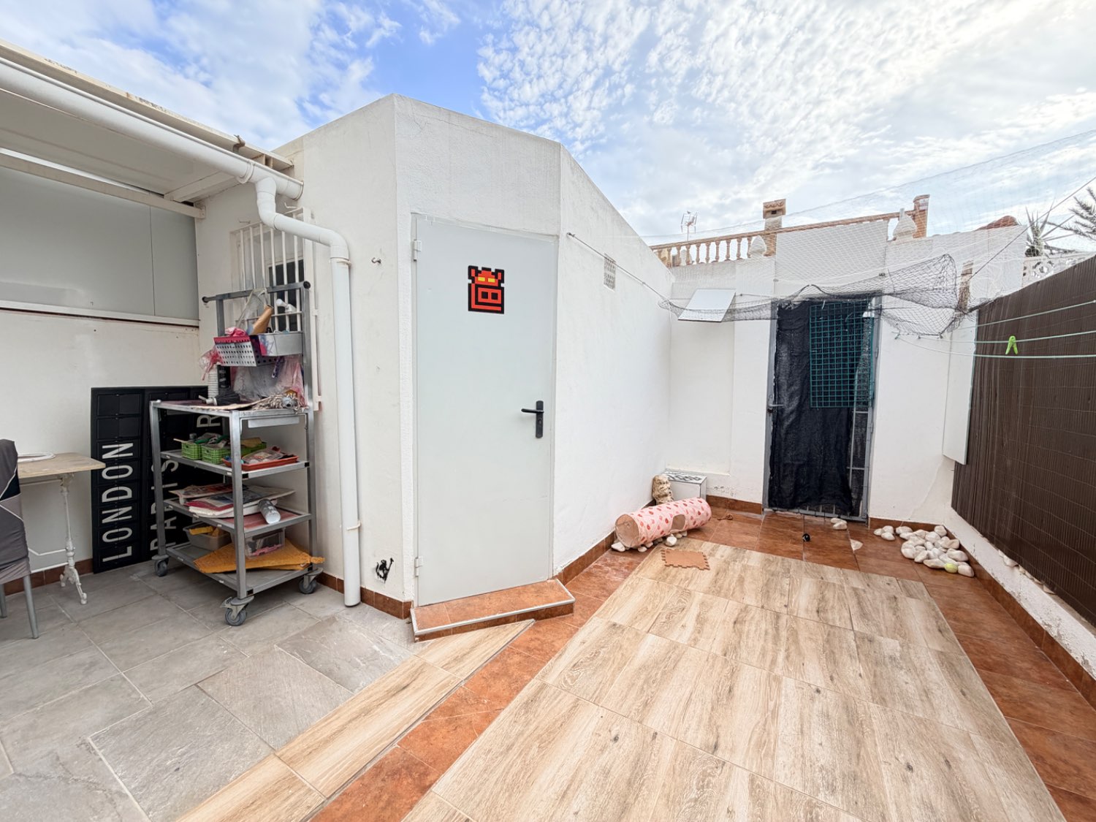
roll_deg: +0.3
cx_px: 548
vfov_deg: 85.7
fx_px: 443
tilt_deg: -3.0
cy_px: 411
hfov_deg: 102.1
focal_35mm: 14
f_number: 2.2
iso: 50
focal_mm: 2.22
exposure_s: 1/502
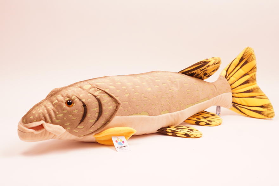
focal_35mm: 75
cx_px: 140
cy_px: 93
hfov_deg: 27.0
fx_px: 581
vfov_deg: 18.1
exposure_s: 1/15
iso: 200
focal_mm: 50
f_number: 5
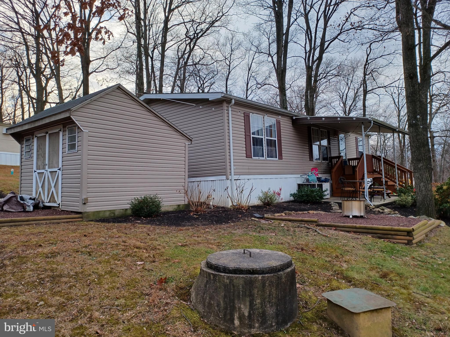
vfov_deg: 54.9
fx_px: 325
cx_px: 225
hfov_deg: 69.4
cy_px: 168
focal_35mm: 25
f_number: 1.8
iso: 32
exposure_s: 1/60
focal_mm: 4.6
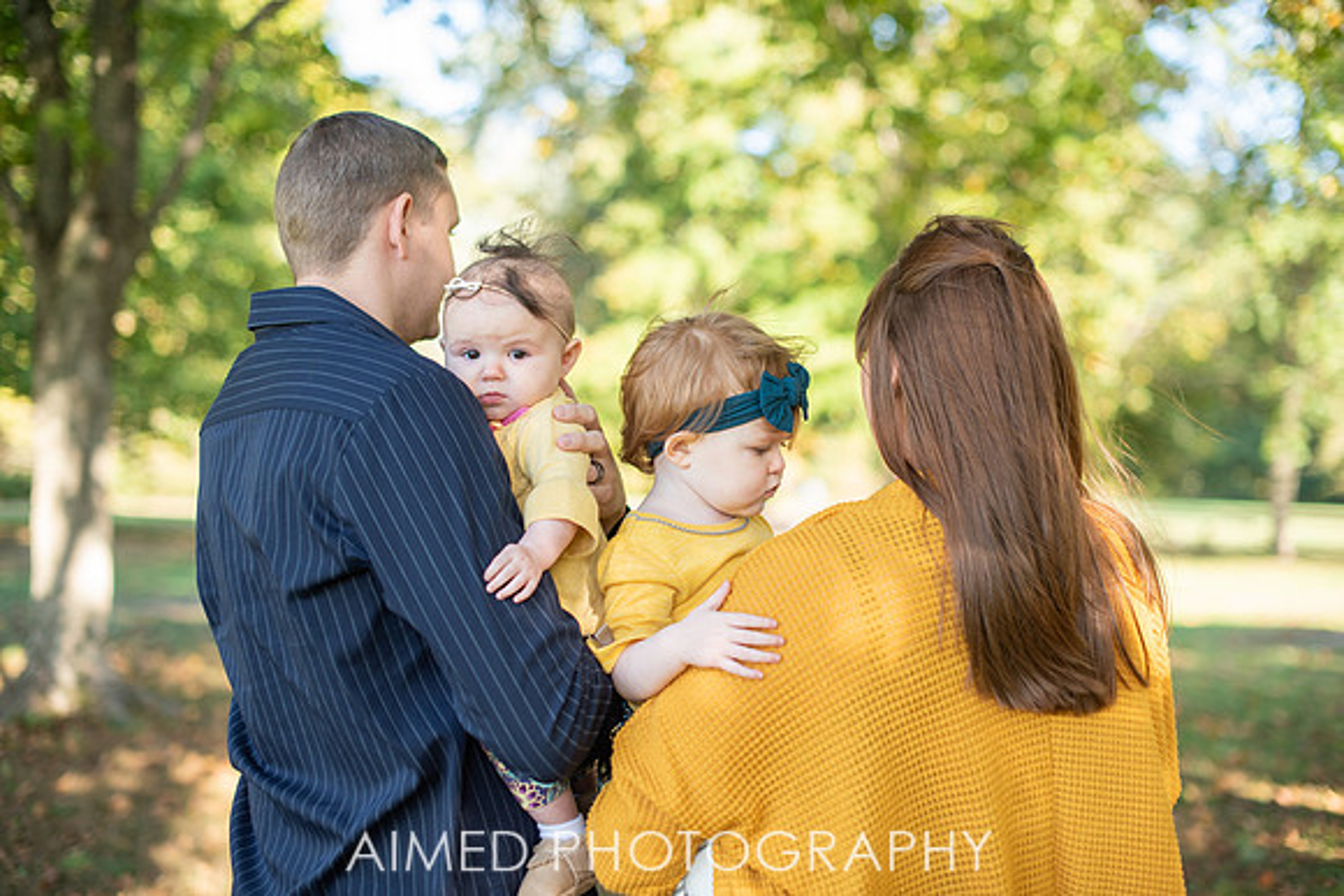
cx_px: 672
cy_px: 448
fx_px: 1867
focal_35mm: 50
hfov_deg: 39.6
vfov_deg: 27.0
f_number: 2.2
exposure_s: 1/320
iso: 125
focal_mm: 50
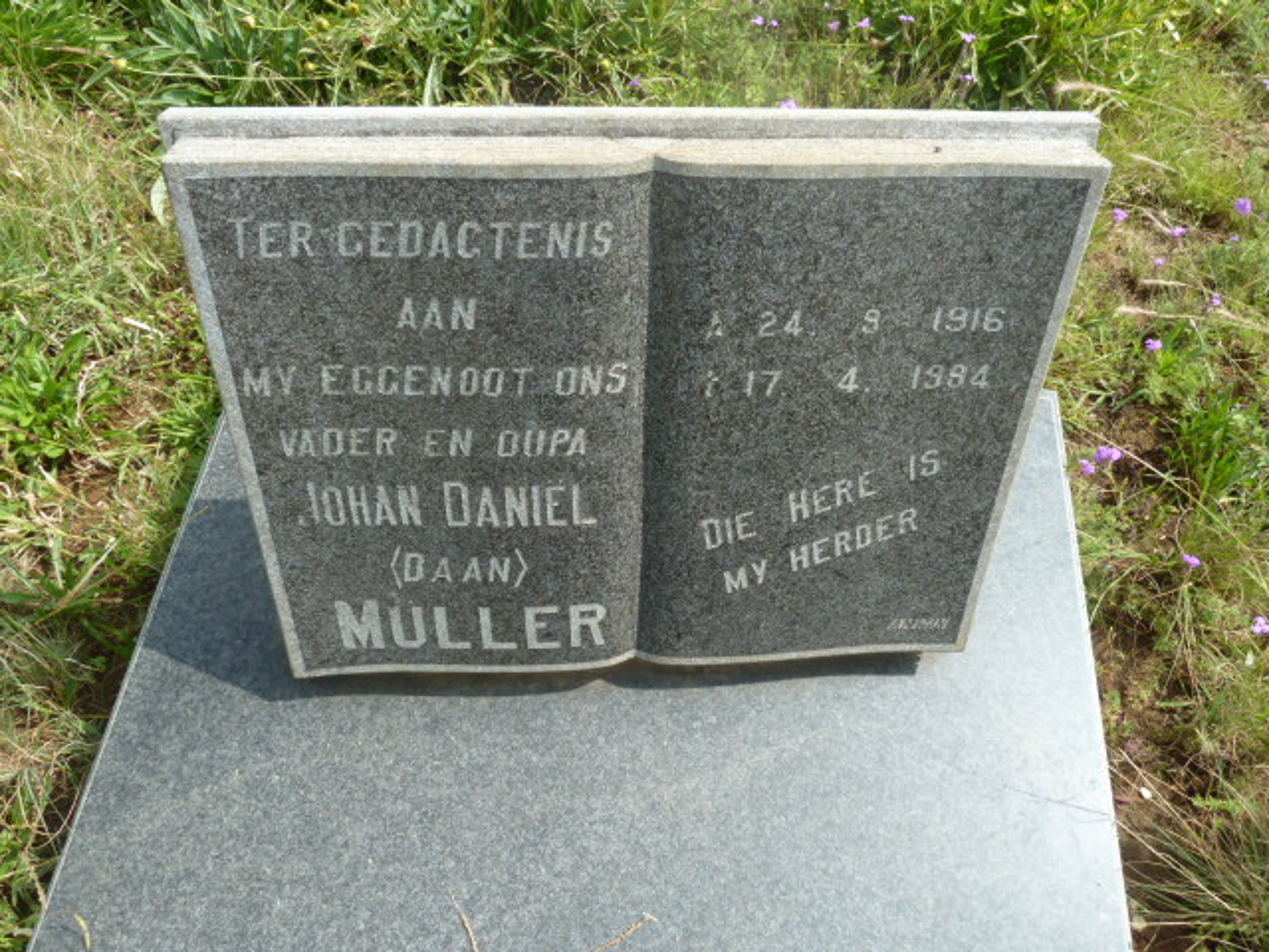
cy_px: 476
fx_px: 916
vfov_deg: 54.9
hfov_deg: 69.4
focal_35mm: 25
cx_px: 634
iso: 80
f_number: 4
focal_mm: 4.1
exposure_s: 1/250
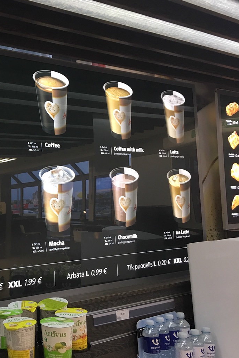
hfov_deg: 30.2
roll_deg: +2.8
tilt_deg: +5.4
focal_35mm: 41
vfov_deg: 47.4
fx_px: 408
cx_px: -4
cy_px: 181
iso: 80
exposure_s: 1/33
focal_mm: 4.15
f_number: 2.2
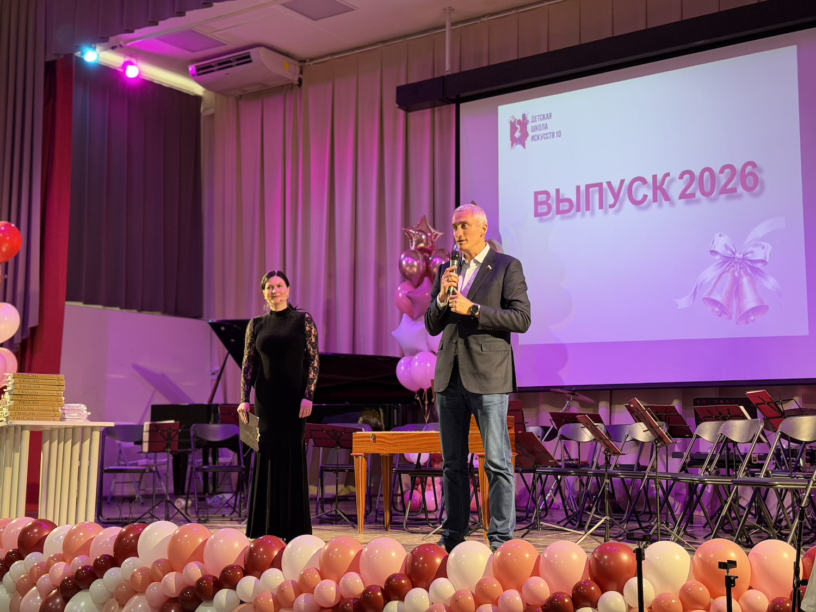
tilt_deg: +6.9
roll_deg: +0.4
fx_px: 1131
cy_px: 306
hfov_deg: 39.7
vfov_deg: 30.3
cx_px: 408
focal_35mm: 48
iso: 200
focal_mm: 6.76
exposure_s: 1/59
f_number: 1.78
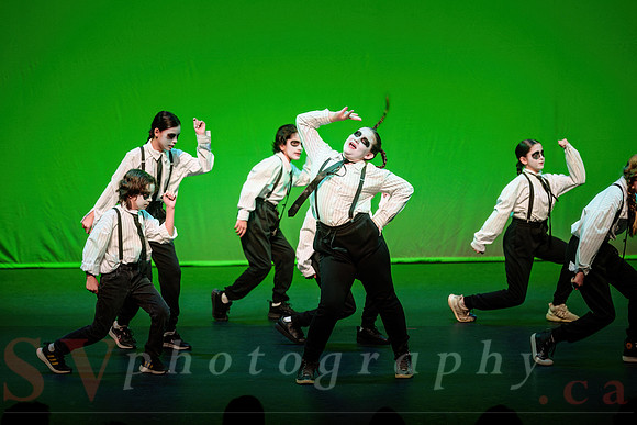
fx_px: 2625
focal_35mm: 148
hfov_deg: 13.8
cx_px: 297
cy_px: 208
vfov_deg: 9.3
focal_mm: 135
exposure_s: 1/250
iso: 1250
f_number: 3.2
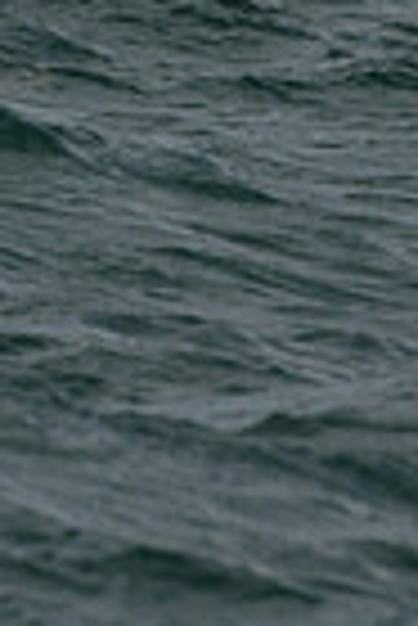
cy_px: -612
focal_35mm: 667
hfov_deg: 2.1
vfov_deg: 3.1
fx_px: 11587
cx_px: 285
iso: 320
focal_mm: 160
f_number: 7.1
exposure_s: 1/800
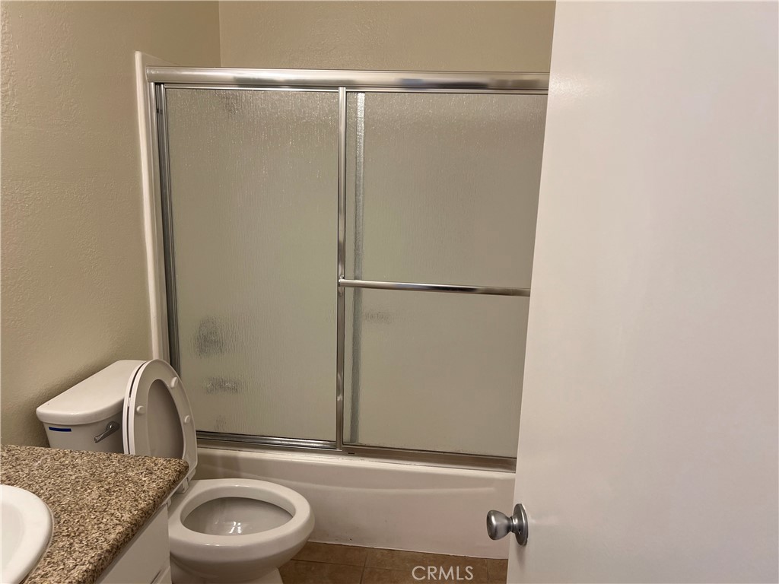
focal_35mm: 26
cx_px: 390
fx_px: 585
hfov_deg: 67.3
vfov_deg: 53.1
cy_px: 292
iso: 64
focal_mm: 5.7
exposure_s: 1/120
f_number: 1.5
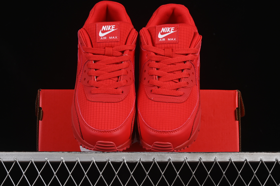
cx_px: 140
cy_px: 93
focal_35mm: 75
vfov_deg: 18.2
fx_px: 583
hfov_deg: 27.0
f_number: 8
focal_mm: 50
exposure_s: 1/80
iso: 160
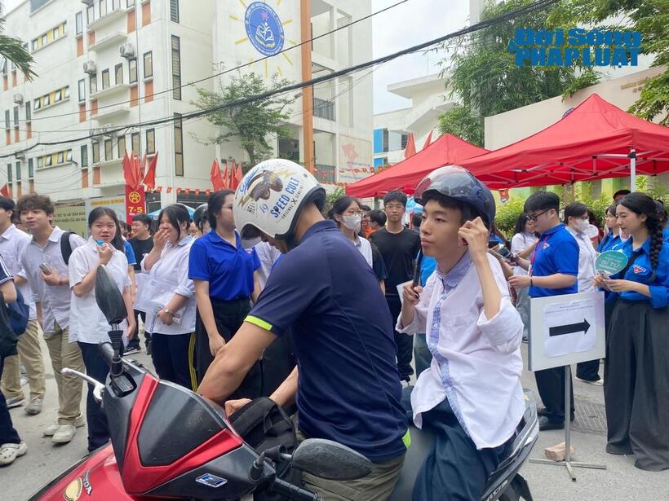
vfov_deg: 53.1
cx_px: 334
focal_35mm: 26
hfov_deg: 67.3
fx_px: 502
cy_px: 250
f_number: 1.8
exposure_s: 1/1034
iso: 32
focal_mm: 4.25
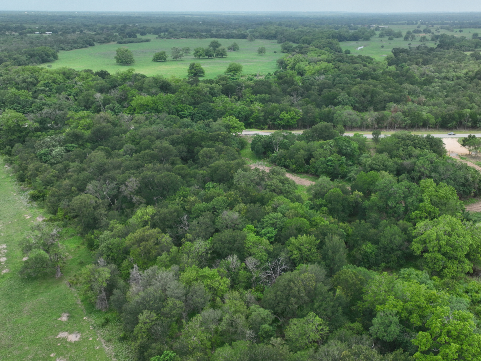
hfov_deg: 56.6
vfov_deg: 43.9
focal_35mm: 32
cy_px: 220
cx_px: 275
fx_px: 444
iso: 100
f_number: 2.8
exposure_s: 1/1000
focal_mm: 12.29
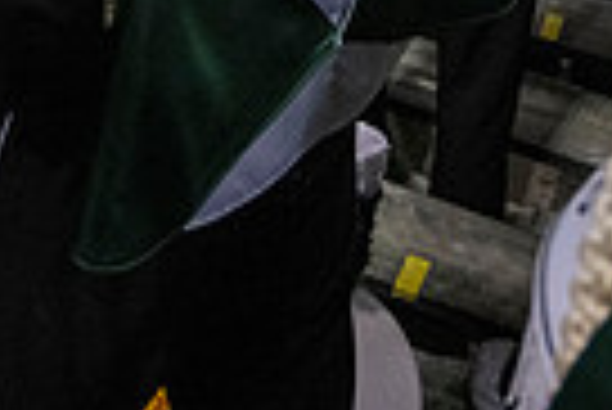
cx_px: 0
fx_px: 1736
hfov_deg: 19.4
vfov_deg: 11.8
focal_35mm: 102
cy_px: -444
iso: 3200
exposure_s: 1/500
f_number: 4
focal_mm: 24
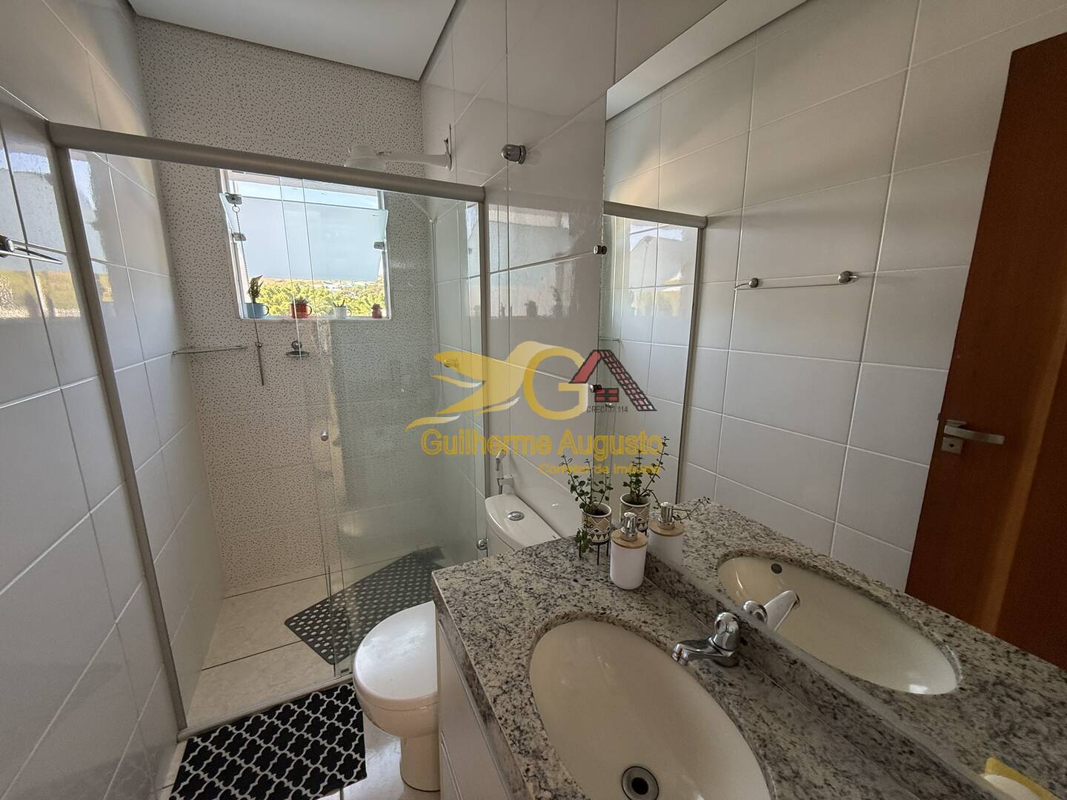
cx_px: 534
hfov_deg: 102.1
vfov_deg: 85.7
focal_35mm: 14
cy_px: 400
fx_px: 432
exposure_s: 1/99
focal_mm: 2.22
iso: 200
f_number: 2.2
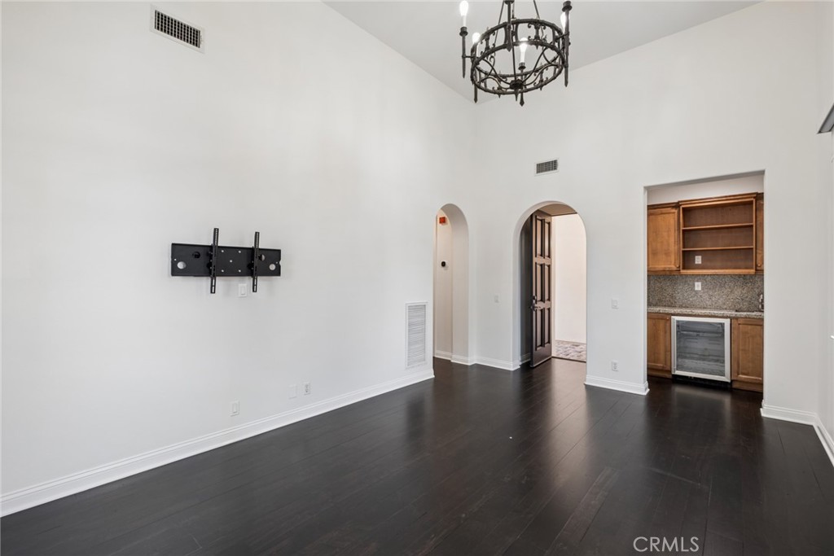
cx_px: 417
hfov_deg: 100.4
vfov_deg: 77.3
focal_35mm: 15
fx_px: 348
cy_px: 278
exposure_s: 1/7
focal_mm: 10
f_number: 9
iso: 200
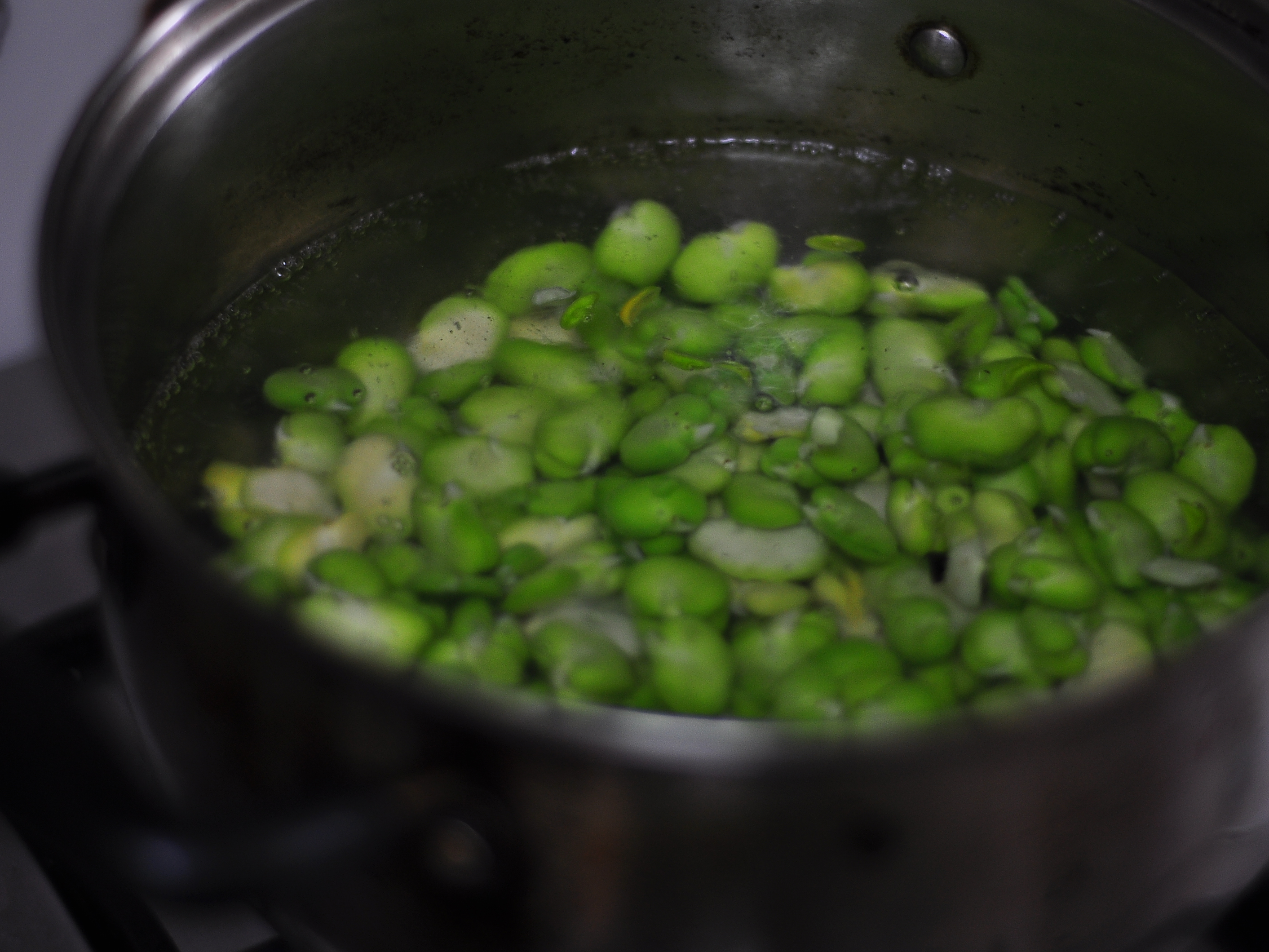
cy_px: 477
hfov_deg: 23.8
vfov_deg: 18.0
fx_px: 3006
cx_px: 718
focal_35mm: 82
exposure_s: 1/50
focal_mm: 50
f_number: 2
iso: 200
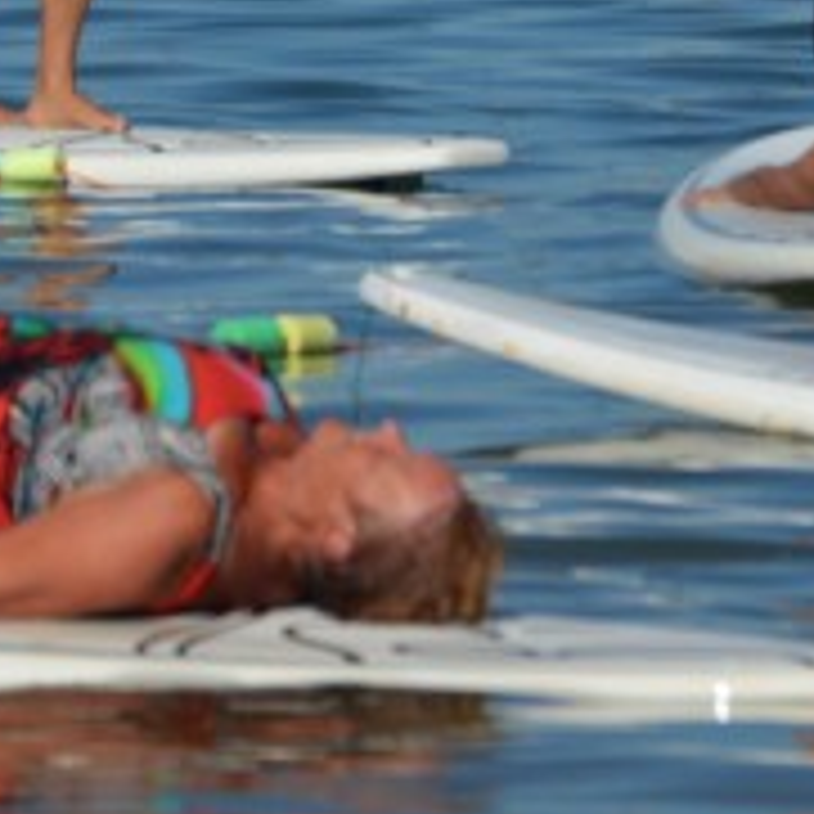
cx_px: 607
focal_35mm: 554
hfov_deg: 3.2
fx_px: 14732
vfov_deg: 3.2
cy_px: -151
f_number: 7.1
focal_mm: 105
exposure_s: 1/800
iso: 100
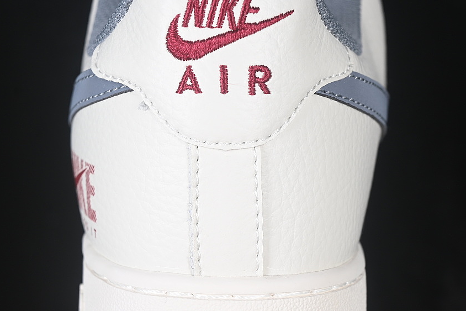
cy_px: 190
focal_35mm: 96
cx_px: 220
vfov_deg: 14.2
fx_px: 1243
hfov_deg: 21.2
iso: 160
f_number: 7.1
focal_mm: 50
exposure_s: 1/80
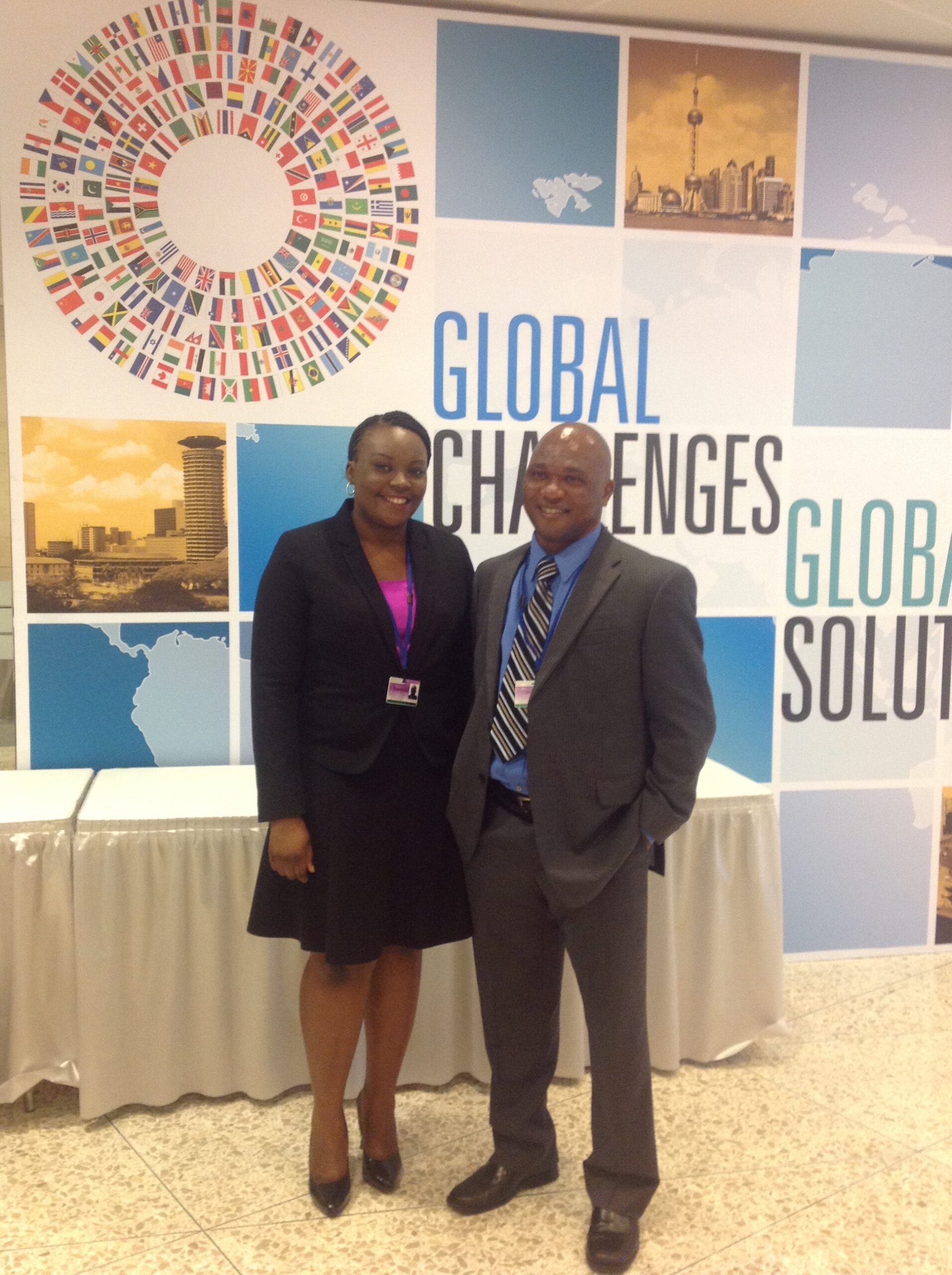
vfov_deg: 52.7
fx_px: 1287
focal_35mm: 35
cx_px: 476
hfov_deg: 40.6
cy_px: 638
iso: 125
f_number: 2.4
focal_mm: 4.28
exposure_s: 1/15
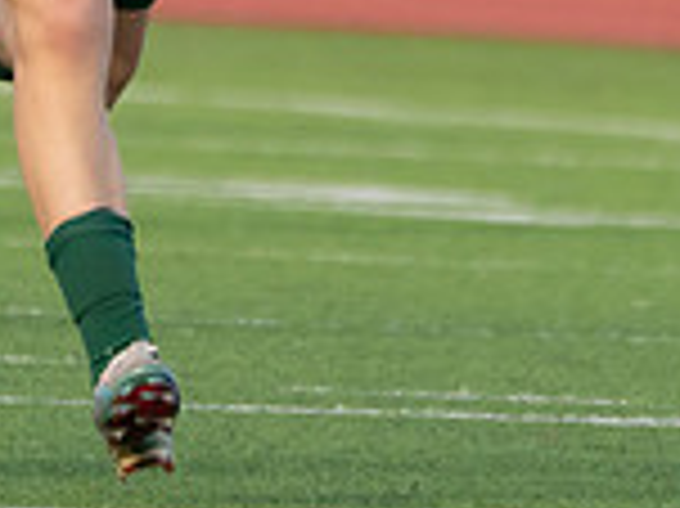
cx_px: 63
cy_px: -228
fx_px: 47697
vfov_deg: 0.6
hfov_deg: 0.8
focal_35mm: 2430
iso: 800
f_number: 5.6
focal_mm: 400
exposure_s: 1/1250
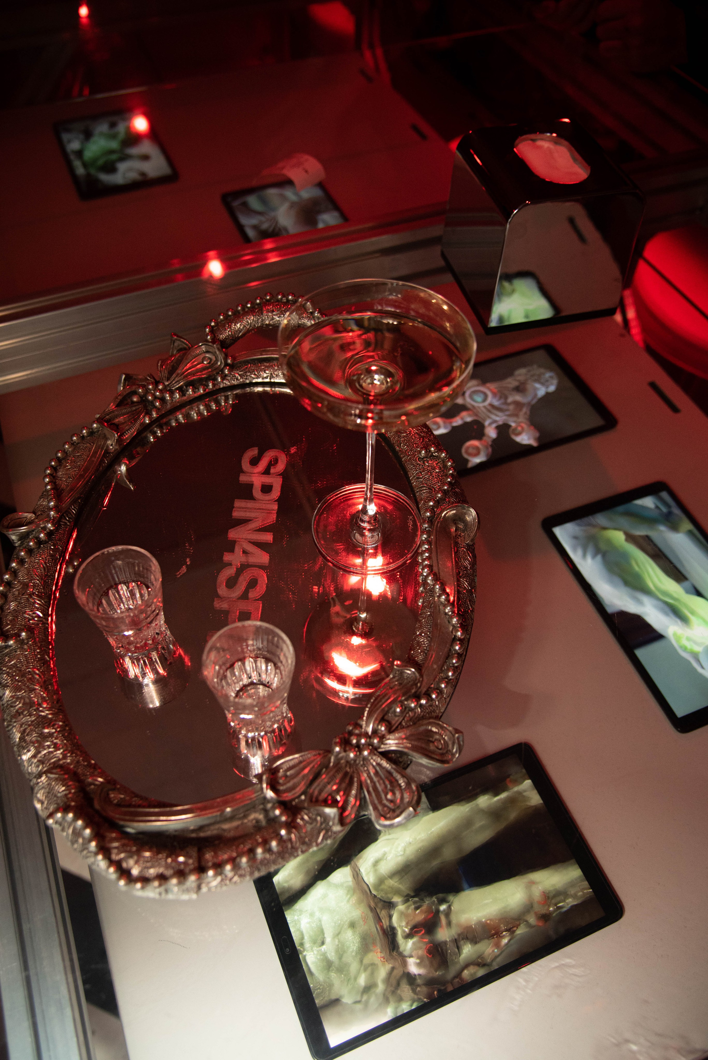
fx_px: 825
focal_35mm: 28
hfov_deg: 46.4
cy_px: 530
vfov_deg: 65.5
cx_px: 354
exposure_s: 1/200
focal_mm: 28
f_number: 4
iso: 1600
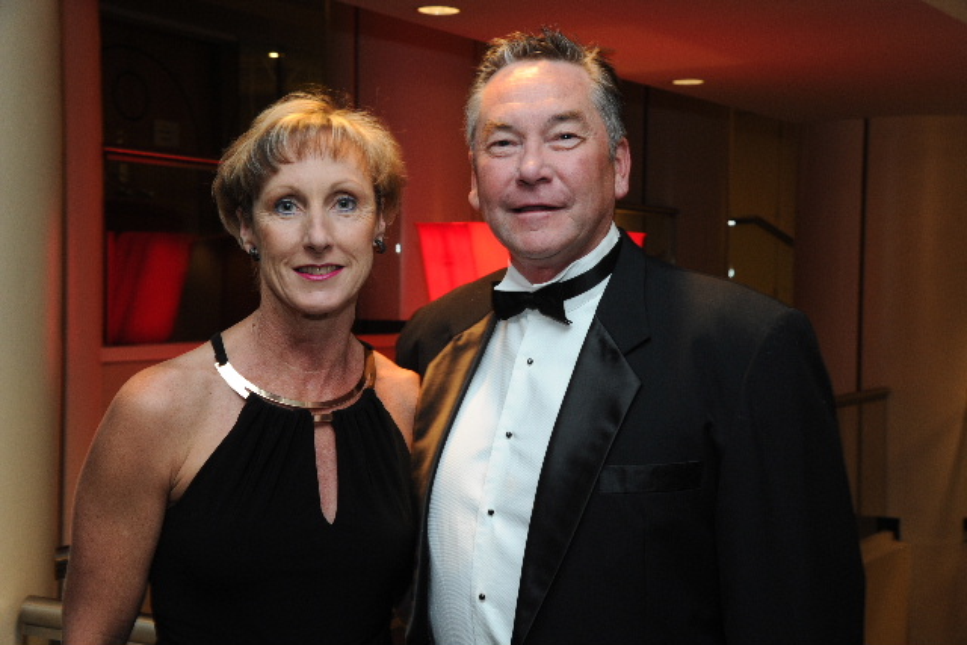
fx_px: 1397
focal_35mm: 52
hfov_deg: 38.2
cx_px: 484
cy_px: 322
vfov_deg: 26.0
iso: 2000
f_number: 8
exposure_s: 1/30
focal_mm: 52
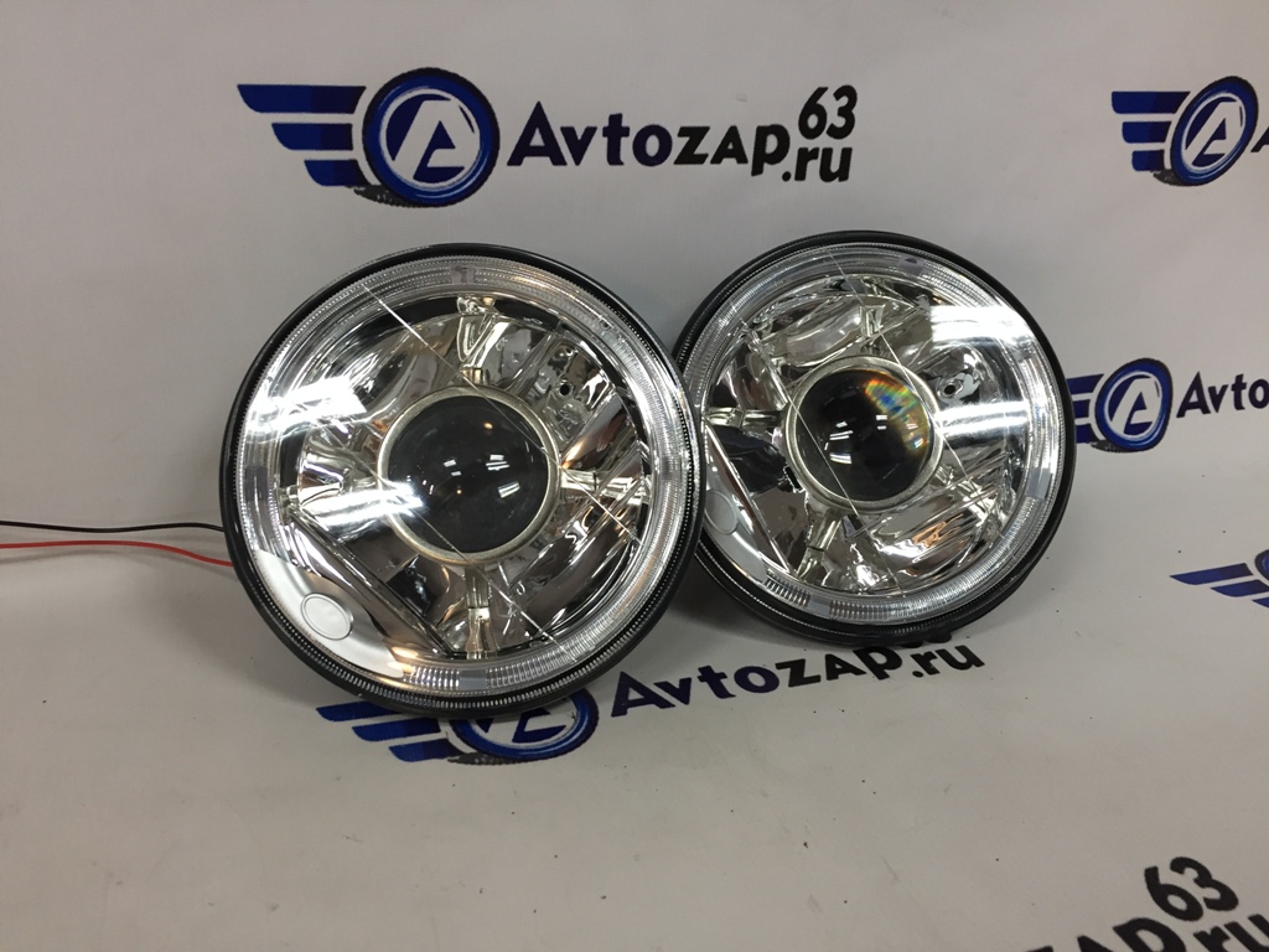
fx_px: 1063
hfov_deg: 61.7
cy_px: 476
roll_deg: -2.3
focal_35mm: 29
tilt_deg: -27.3
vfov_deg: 48.2
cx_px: 634
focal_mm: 4.15
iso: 100
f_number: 2.2
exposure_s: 1/33
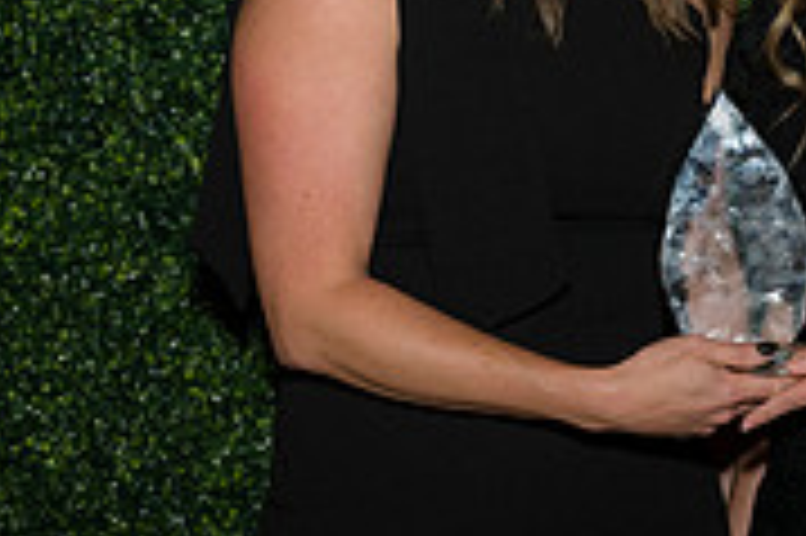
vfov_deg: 10.1
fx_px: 2975
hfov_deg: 15.2
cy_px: -97
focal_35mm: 133
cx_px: 734
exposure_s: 1/160
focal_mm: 41
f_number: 5
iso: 800
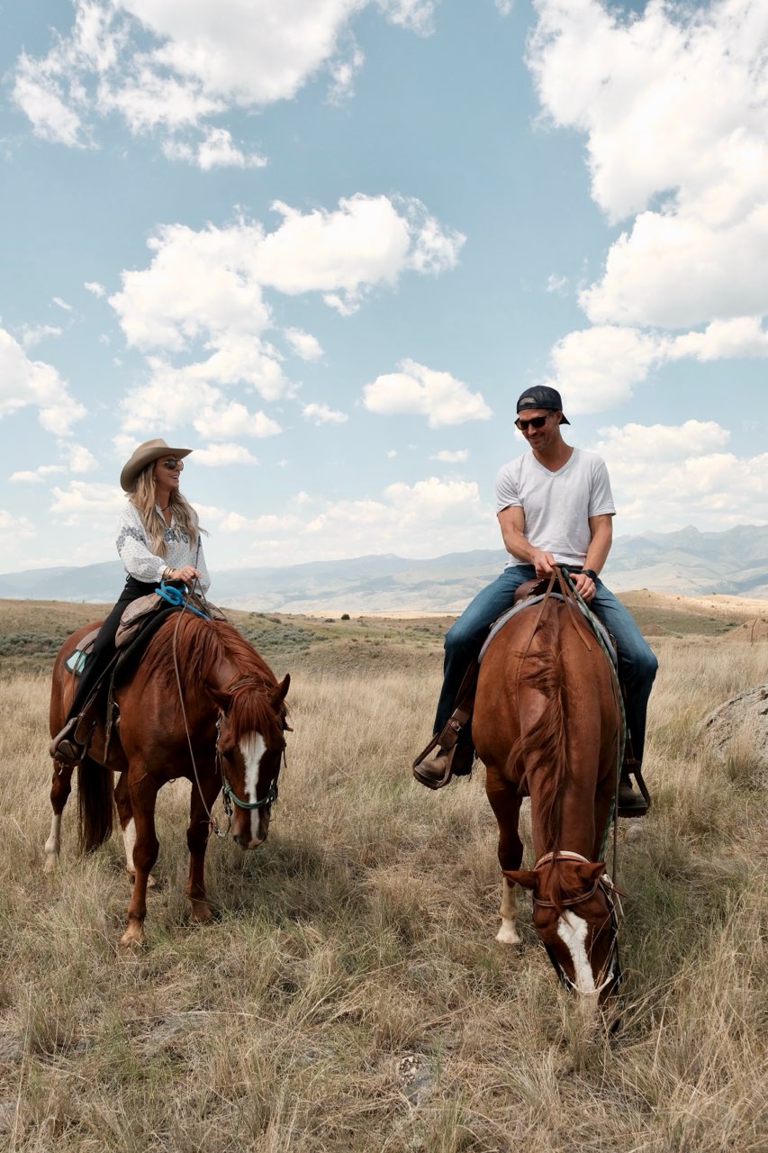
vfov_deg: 63.7
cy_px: 576
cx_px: 384
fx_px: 928
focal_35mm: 29
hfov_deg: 45.0
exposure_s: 1/1500
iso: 800
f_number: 5.6
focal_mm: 19.4
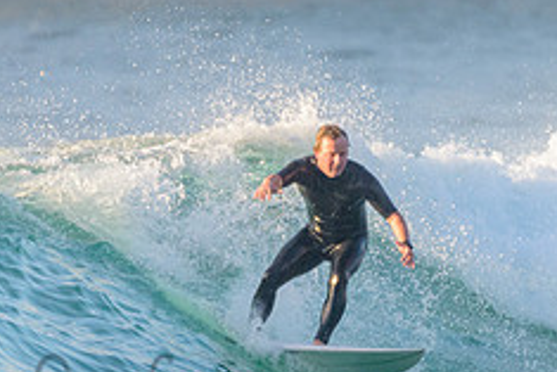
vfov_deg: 0.9
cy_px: 314
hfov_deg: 1.4
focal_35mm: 1513
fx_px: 23423
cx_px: 273
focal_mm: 500
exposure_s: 1/2000
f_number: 5.6
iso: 1100
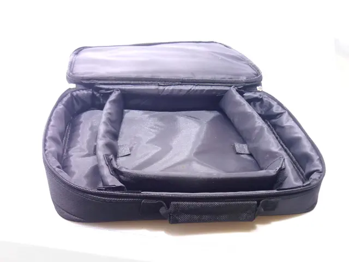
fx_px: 333
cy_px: 131
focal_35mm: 33
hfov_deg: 55.4
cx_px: 174
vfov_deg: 42.9
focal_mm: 5.5
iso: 250
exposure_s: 1/30
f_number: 2.8
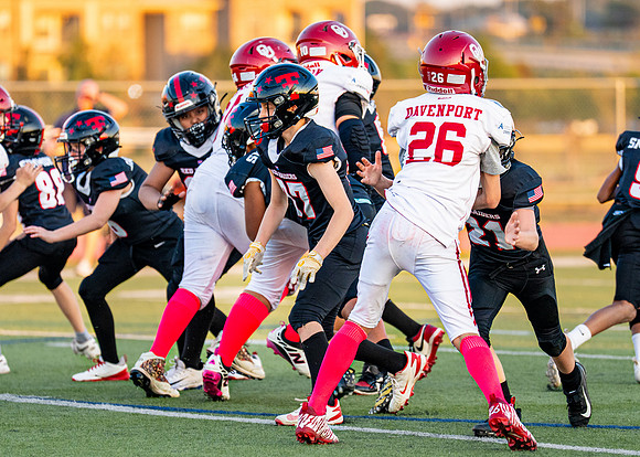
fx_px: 6573
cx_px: 289
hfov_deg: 5.6
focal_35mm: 362
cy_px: 229
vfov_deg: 4.0
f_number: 2.8
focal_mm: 200
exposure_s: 1/1000
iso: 800
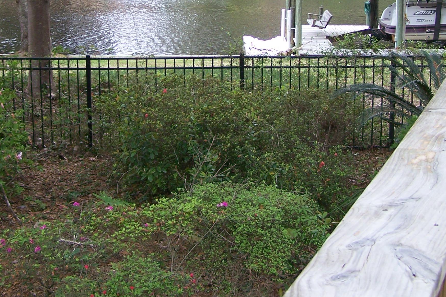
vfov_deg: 19.5
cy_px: 11
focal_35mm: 68
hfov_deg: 29.6
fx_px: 842
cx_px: 199
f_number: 2.8
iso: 80
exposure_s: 1/200
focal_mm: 6.3
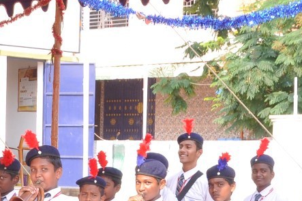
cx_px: 74
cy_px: 263
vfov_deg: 8.8
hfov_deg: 13.3
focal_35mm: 154
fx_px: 1291
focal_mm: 28
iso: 400
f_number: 10
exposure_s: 1/100
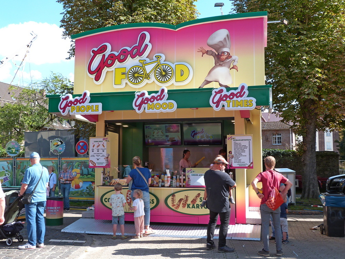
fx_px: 379
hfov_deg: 49.0
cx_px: 172
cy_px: 130
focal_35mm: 38
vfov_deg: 37.7
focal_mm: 6.7
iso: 100
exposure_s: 1/250
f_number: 4
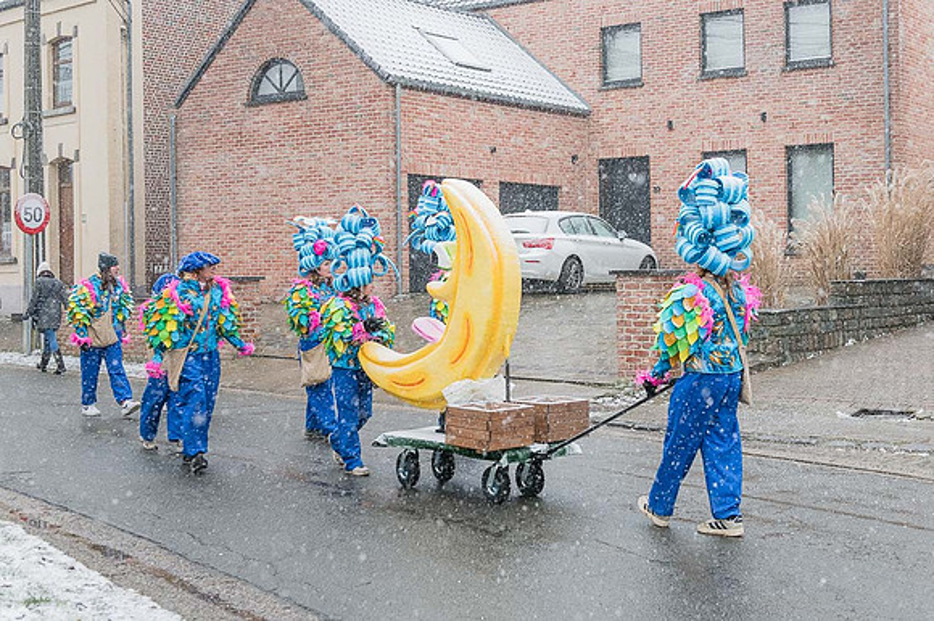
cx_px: 495
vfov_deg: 26.3
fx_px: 1330
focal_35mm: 51
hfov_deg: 38.7
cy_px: 276
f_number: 5.6
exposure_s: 1/250
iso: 1600
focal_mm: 45
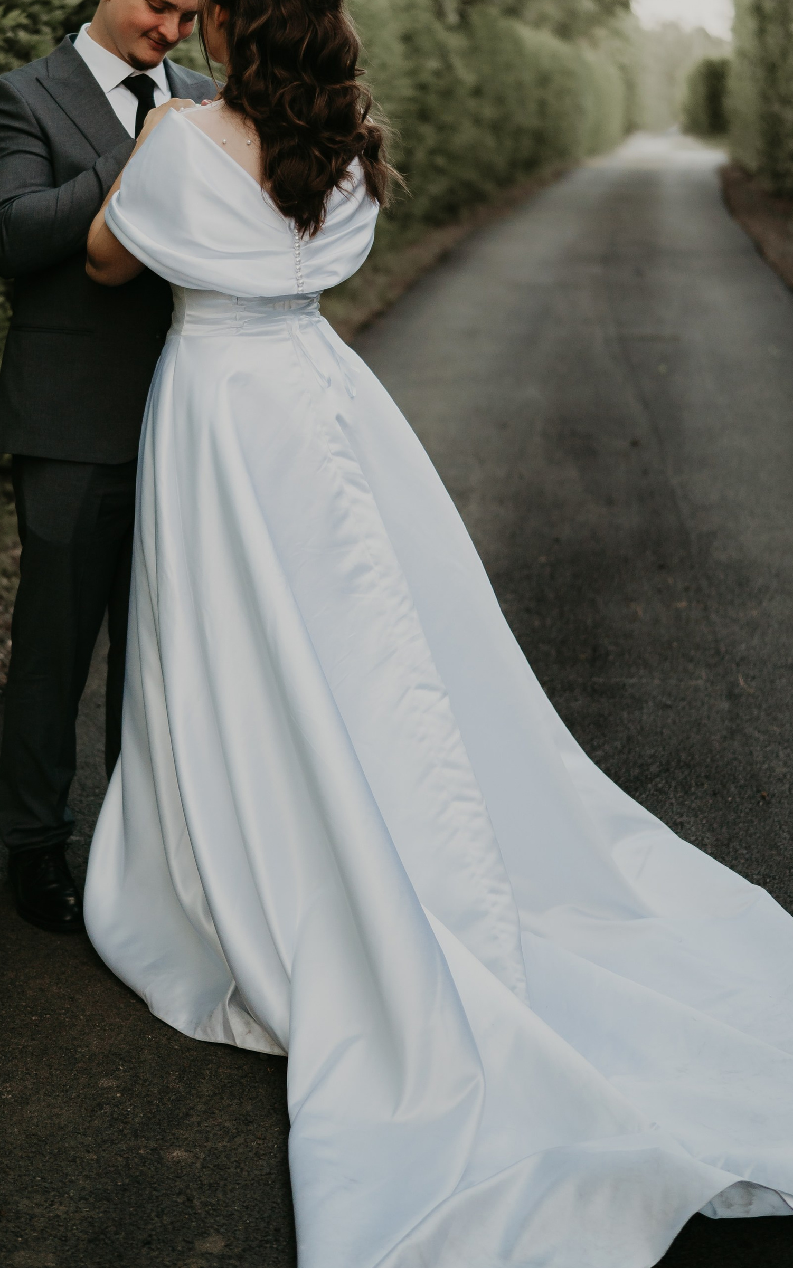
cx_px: 240
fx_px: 1971
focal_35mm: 57
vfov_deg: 35.4
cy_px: 440
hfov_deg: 22.6
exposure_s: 1/2000
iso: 250
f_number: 1.4
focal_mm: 35
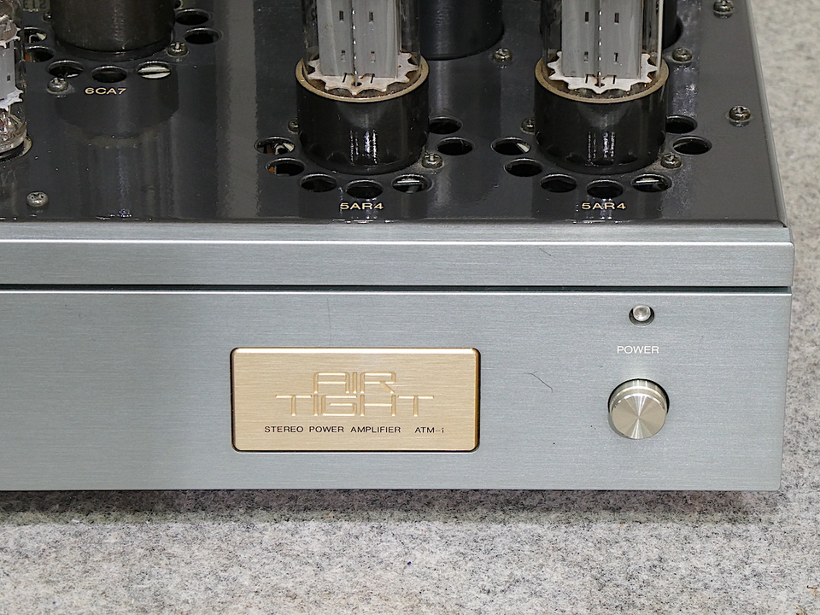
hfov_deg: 13.1
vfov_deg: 9.8
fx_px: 3577
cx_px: 410
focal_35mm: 151
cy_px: 308
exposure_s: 1/6
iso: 200
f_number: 5.4
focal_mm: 27.1
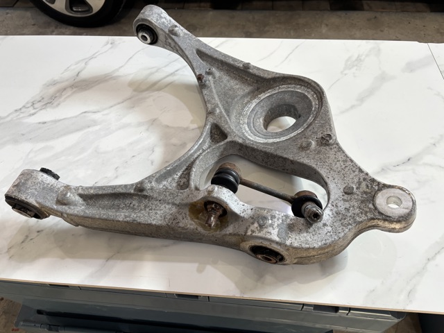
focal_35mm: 26
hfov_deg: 67.3
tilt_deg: -53.3
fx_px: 333
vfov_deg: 53.1
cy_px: 166
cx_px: 222
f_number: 1.6
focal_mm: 5.96
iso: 160
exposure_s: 1/50
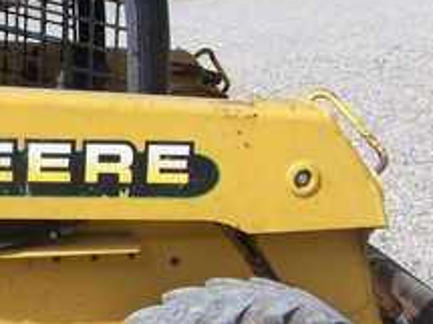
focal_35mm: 91
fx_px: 1138
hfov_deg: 20.1
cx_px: -101
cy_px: 173
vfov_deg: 16.2
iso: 64
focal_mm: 5.85
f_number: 4
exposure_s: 1/640
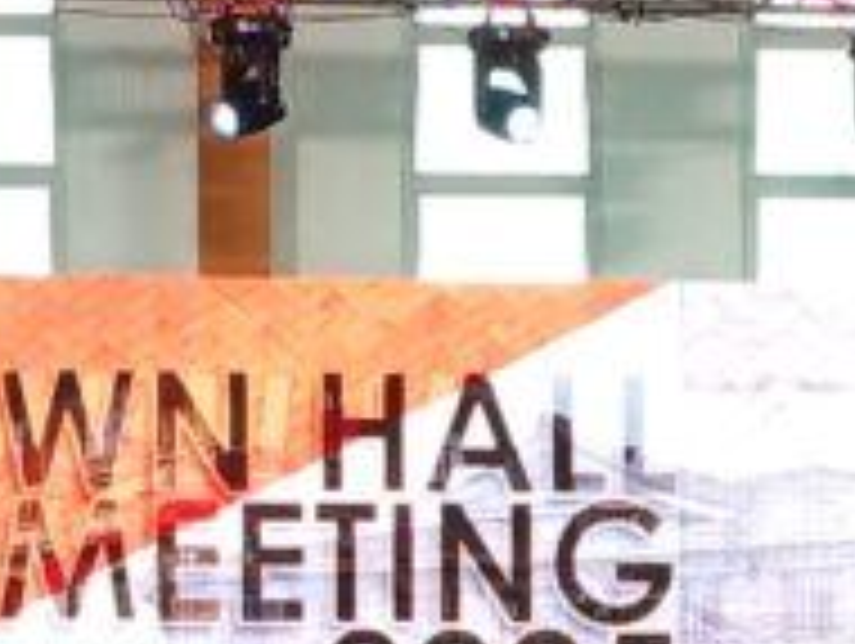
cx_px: 497
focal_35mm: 155
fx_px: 3833
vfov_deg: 9.3
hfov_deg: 12.7
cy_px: 1027
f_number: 1.8
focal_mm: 3.98
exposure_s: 1/40
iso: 215
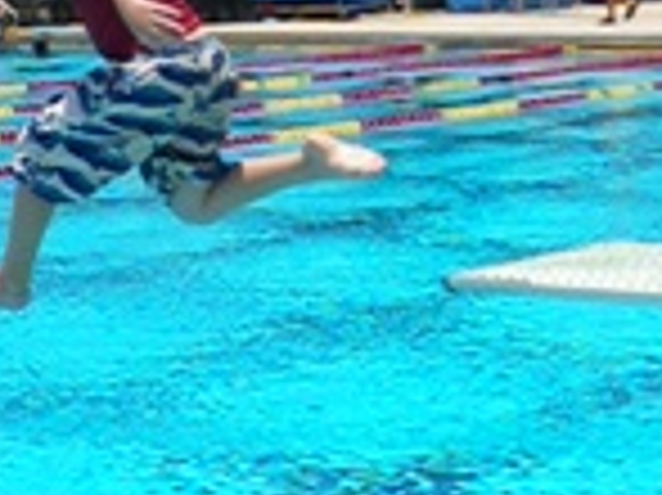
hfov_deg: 16.2
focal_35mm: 122
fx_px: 2331
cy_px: -54
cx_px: 383
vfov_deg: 11.9
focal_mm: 5
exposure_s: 1/640
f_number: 4.2
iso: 64
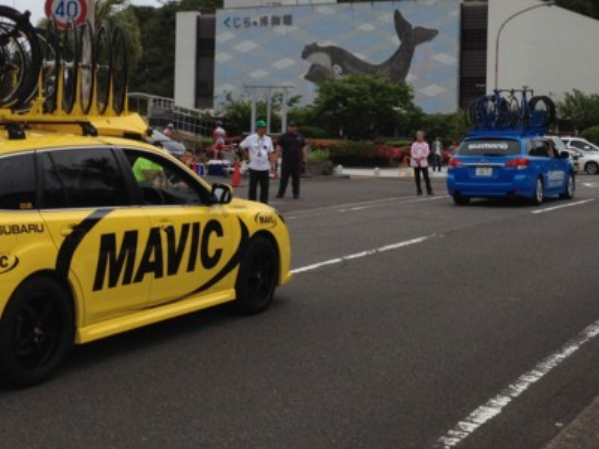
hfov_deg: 27.7
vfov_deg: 20.8
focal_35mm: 70
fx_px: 1211
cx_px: 370
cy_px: 114
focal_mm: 4.28
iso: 64
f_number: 2.4
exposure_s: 1/2304
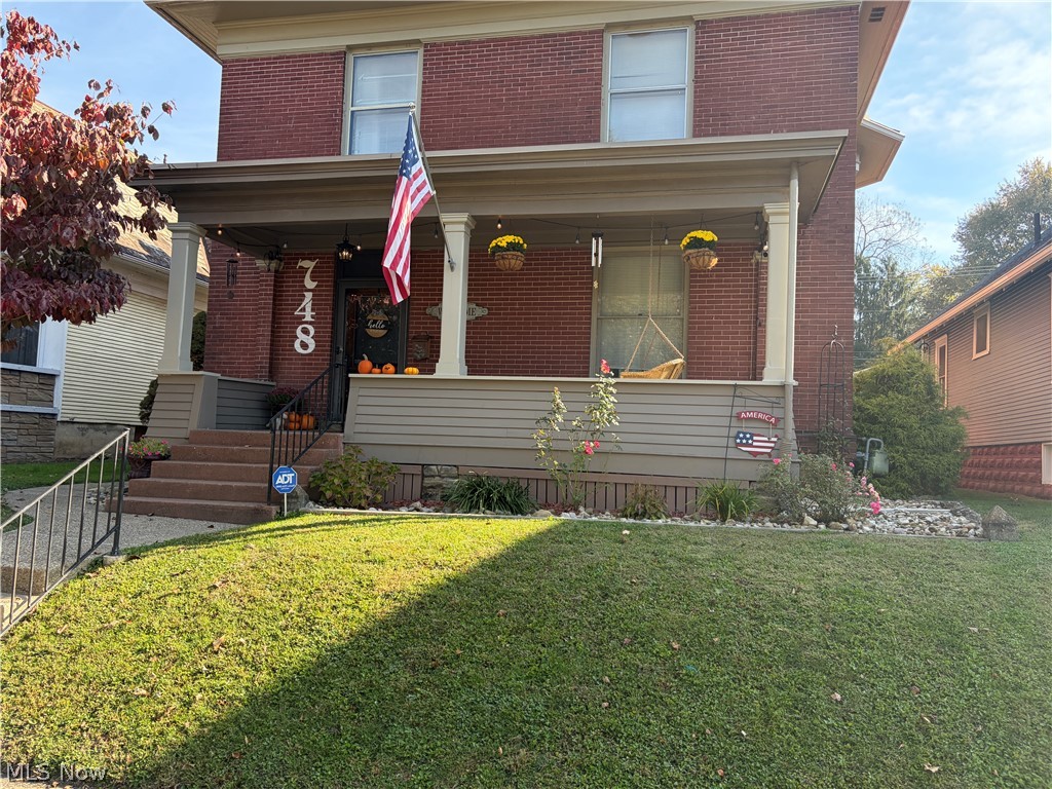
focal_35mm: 26
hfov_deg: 67.3
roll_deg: -1.7
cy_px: 394
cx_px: 526
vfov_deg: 53.1
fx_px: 790
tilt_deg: +5.2
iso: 64
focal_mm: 5.96
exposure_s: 1/654
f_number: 1.6
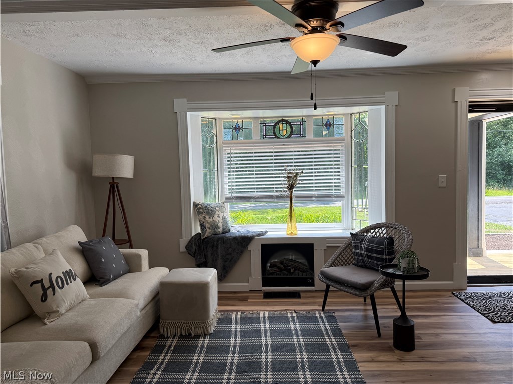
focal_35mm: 24
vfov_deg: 56.8
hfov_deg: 71.6
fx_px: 356
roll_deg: +1.8
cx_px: 256
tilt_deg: -3.4
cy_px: 192
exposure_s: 1/543
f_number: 1.78
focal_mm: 6.76
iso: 100
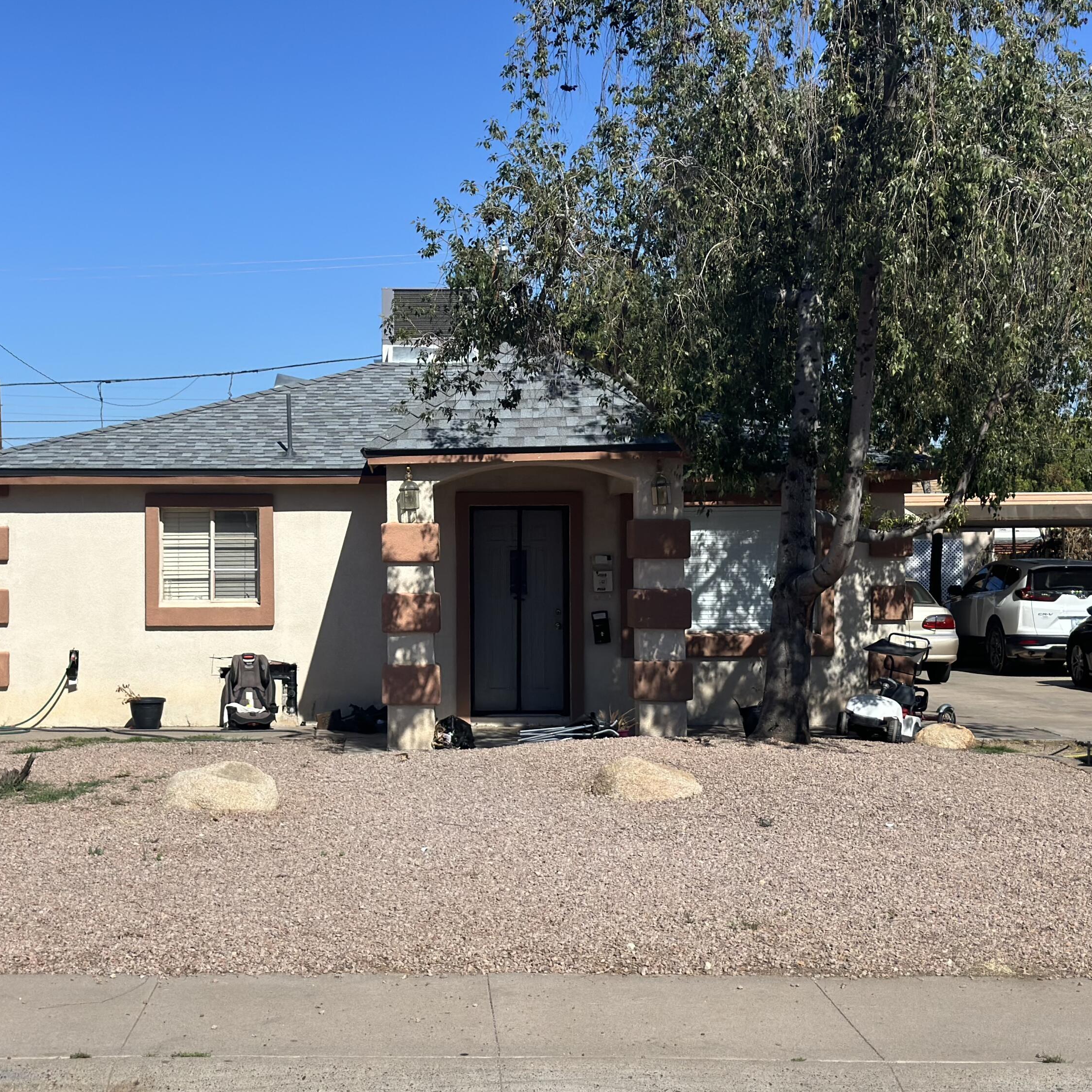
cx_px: 387
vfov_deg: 30.0
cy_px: 547
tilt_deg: +0.0
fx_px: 2034
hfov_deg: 29.9
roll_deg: +0.2
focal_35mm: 57
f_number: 1.78
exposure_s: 1/9804
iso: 80
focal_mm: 6.86
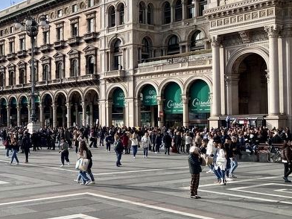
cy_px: 111
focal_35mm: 53
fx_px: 447
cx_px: 10
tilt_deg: +0.9
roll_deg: +0.8
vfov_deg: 27.5
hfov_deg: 33.5
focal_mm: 4.25
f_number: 1.8
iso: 32
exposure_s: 1/2755
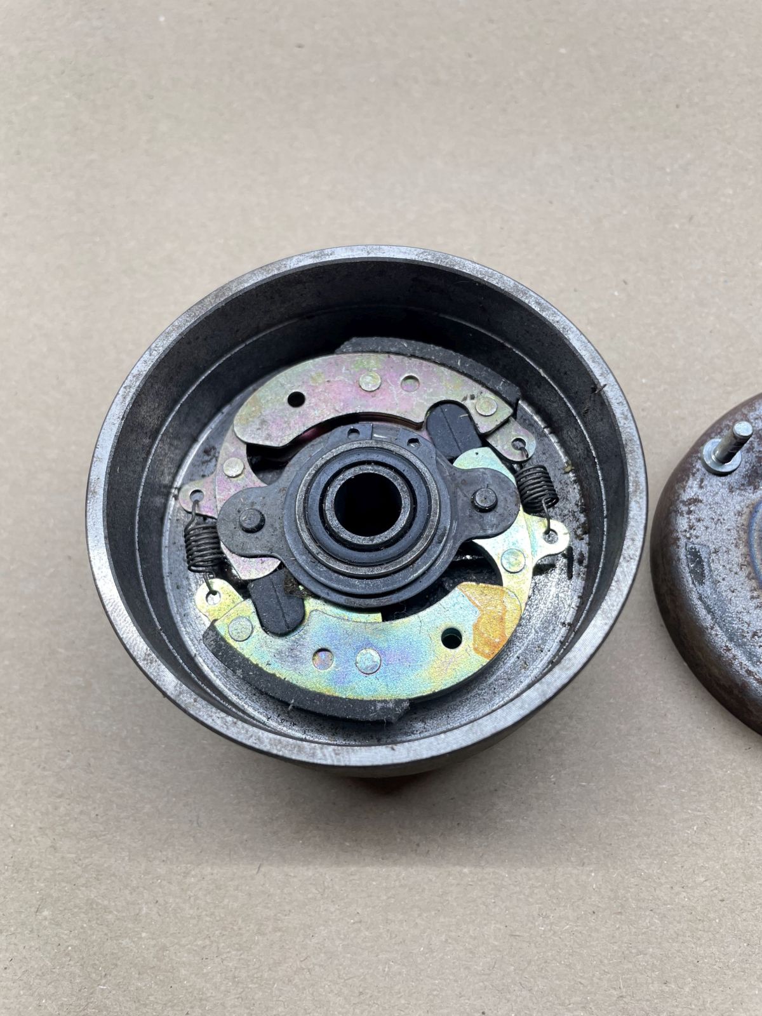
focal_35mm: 26
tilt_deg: -68.7
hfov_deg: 53.1
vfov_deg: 67.3
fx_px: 763
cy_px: 508
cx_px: 381
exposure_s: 1/100
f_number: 1.6
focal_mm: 4.2
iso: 100
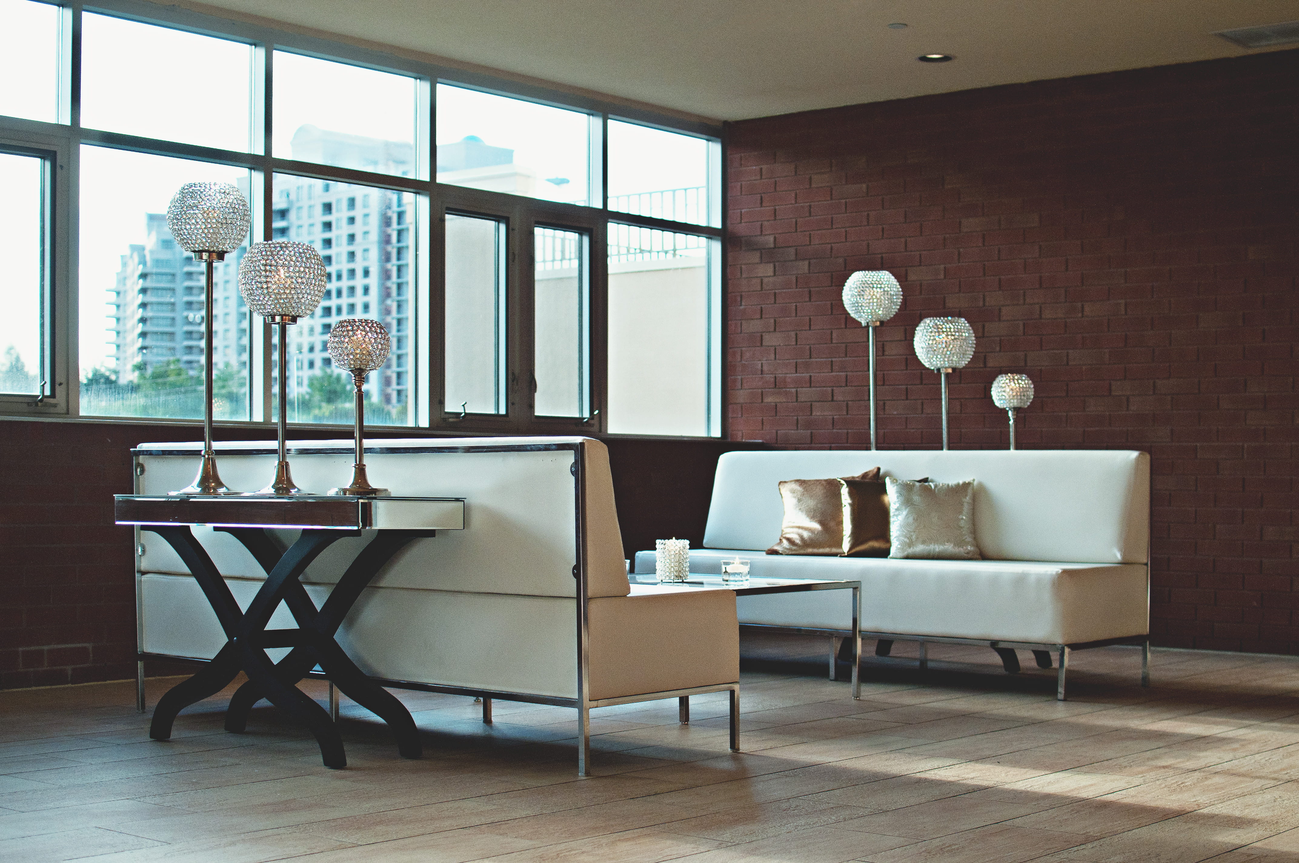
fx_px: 1892
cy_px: 432
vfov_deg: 25.7
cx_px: 650
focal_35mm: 52
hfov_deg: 37.9
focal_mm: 35
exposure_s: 1/500
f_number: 2.5
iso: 640
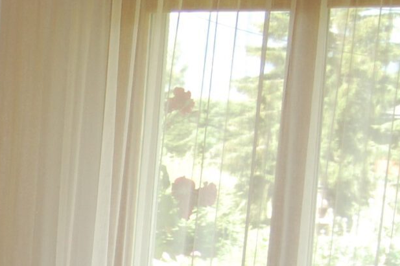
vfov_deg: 11.8
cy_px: 373
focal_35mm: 112
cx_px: -144
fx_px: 1244
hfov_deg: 17.0
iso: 400
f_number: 3.5
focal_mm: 18
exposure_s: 1/160
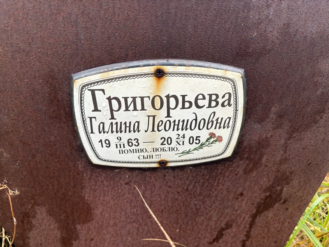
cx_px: 164
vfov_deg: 53.1
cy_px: 124
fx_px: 247
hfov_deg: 67.3
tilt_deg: -35.0
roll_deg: -8.8
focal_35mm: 26
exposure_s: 1/121
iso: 125
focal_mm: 5.96
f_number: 1.6
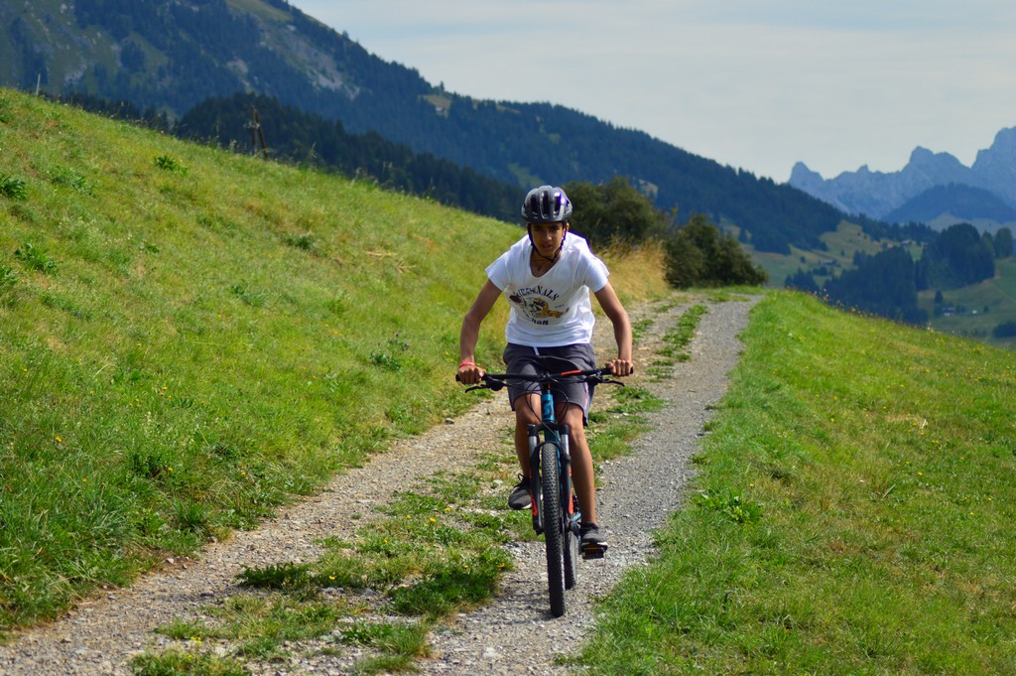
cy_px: 338
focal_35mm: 105
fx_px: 2961
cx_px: 508
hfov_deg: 19.5
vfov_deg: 13.0
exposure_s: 1/3200
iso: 400
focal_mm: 70
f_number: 4
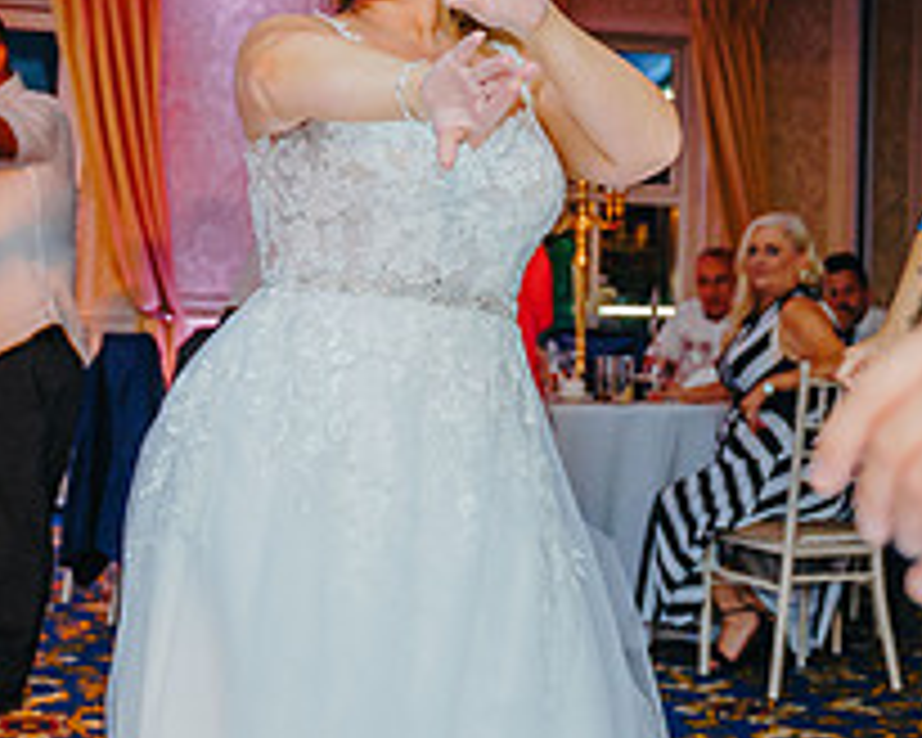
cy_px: 196
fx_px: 2101
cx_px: 472
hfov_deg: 24.7
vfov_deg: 19.8
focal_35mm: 77
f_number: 2.8
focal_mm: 29
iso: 1600
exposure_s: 1/200
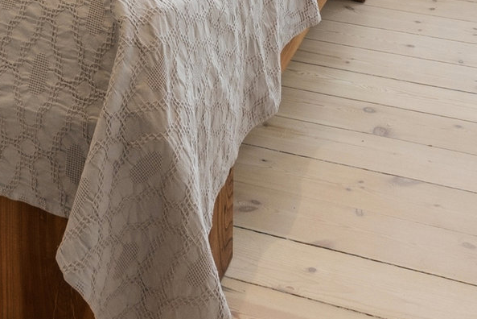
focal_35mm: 91
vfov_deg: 12.5
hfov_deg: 21.8
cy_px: -391
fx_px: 1206
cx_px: 30
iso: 200
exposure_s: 1/8
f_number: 8
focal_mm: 12
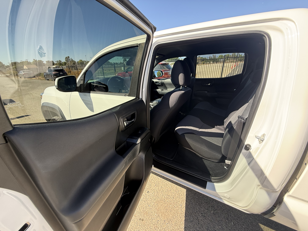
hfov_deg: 102.1
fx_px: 125
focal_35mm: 14
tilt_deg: -23.6
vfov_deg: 85.7
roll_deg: +1.8
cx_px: 154
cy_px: 116
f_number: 2.2
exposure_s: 1/265
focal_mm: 2.22
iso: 64
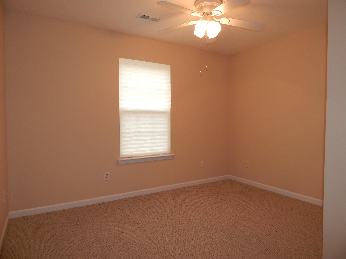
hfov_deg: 73.9
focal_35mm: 23
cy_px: 130
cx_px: 173
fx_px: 230
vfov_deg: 58.9
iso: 125
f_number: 3
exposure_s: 1/50
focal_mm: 4
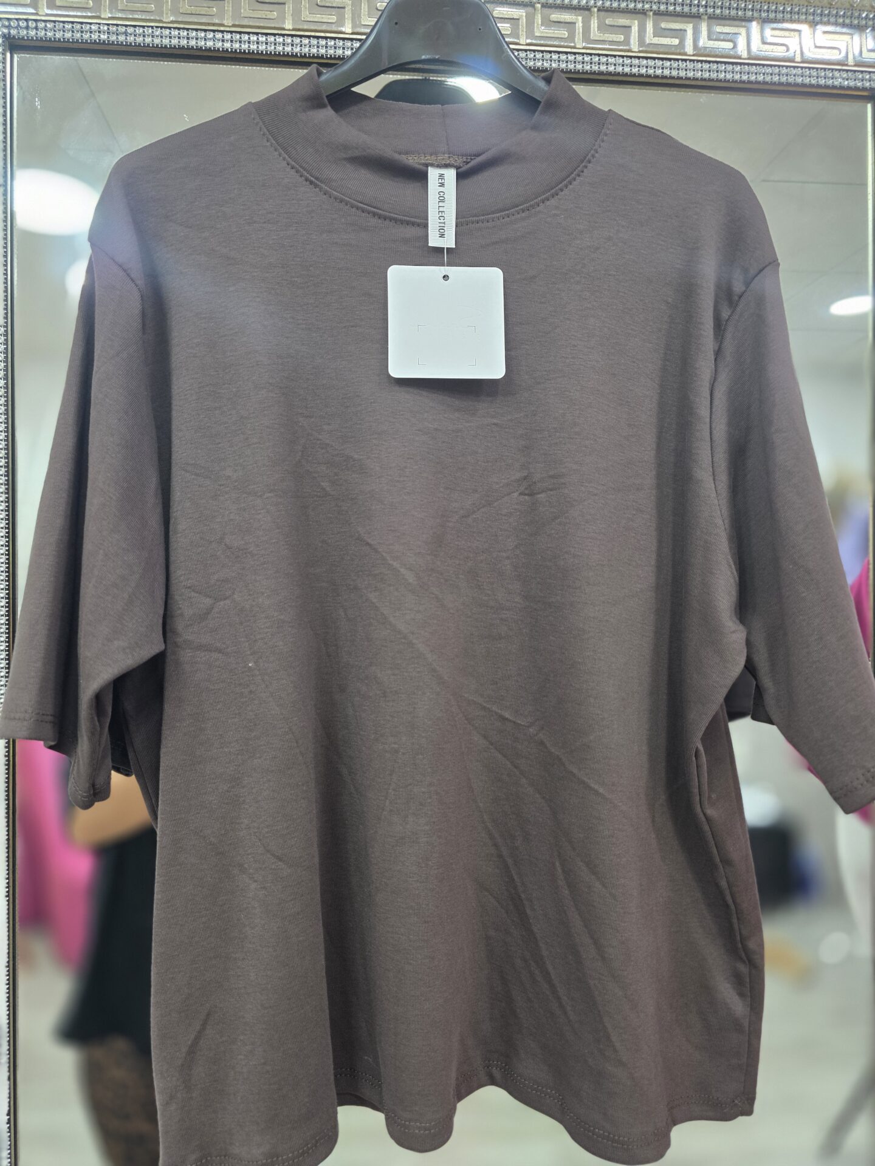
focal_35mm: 23
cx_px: 438
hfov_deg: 58.9
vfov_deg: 73.9
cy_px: 583
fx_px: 775
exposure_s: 1/100
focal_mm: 6.3
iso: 250
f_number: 1.7
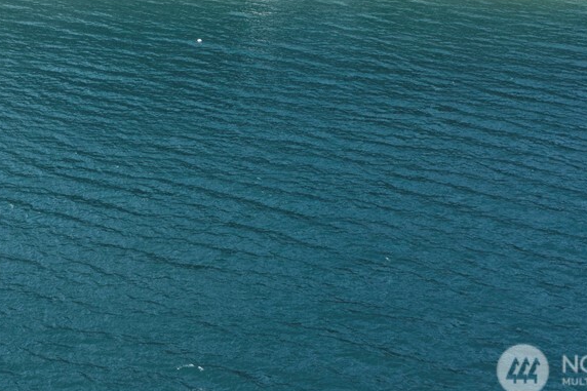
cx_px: -124
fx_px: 1353
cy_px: -170
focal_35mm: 83
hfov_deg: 22.5
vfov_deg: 15.4
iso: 100
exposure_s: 1/120
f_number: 6.3
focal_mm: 10.26
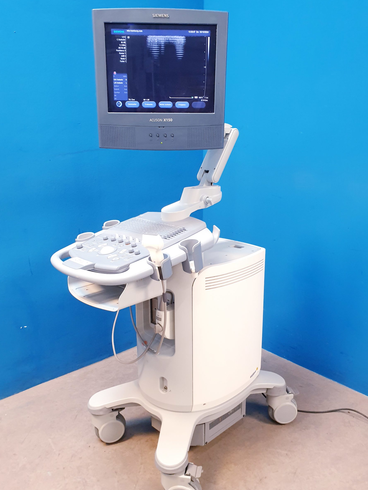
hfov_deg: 49.7
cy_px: 255
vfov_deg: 63.4
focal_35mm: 28
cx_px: 179
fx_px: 397
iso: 320
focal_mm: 4.3
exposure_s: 1/50
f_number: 2.4
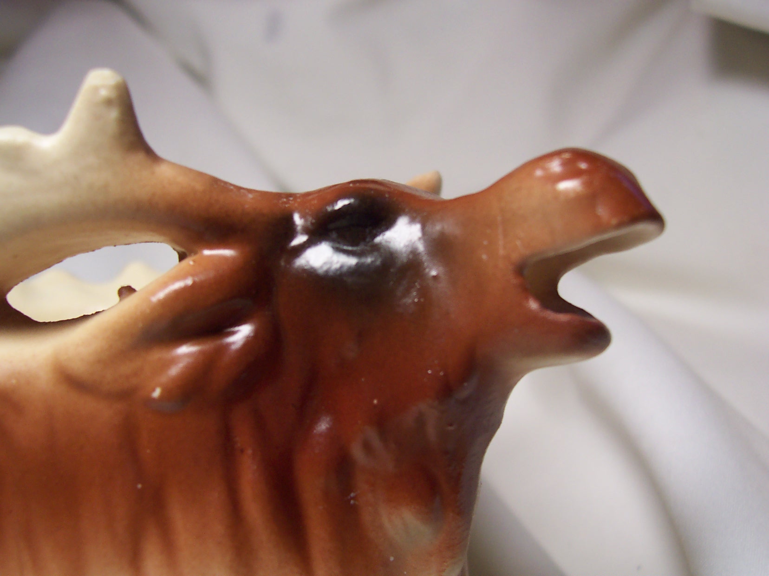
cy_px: 288
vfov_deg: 38.7
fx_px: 822
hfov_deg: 50.1
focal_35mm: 37
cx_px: 384
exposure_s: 1/45
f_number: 2.8
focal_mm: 5.6
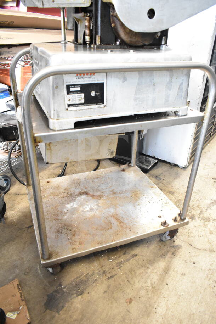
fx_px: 243
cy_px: 162
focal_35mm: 27
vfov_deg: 67.4
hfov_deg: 48.0
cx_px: 108
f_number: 3.5
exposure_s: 1/30
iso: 4000
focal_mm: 18
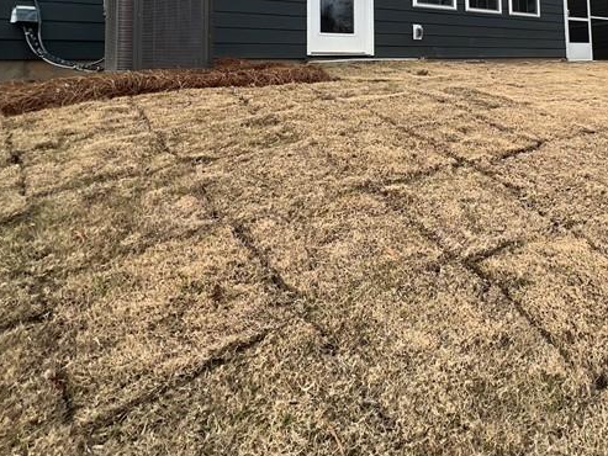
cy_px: 30
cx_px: 448
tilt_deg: +4.8
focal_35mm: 27
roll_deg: +1.9
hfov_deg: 62.0
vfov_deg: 45.5
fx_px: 474
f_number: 1.8
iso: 32
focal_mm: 1.57
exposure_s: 1/861
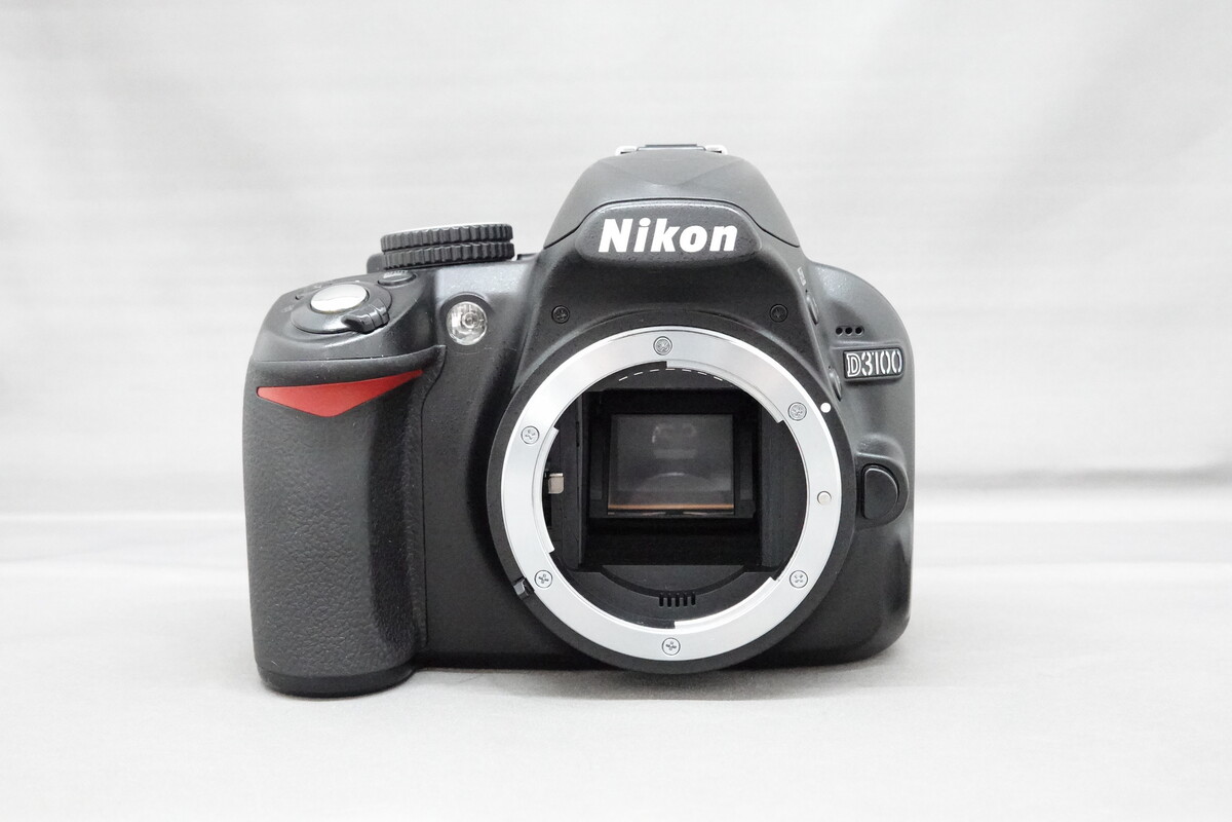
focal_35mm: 53
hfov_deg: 37.5
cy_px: 411
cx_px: 616
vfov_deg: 25.5
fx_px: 1814
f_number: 5.6
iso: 5000
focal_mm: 19.43
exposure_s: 1/60
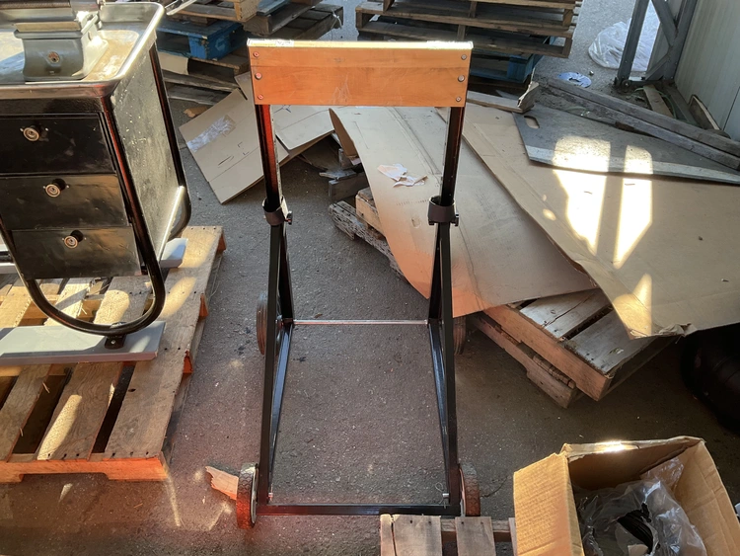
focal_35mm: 29
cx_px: 370
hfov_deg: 61.6
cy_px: 278
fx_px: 620
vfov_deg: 48.3
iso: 32
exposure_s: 1/163
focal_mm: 3
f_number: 1.8
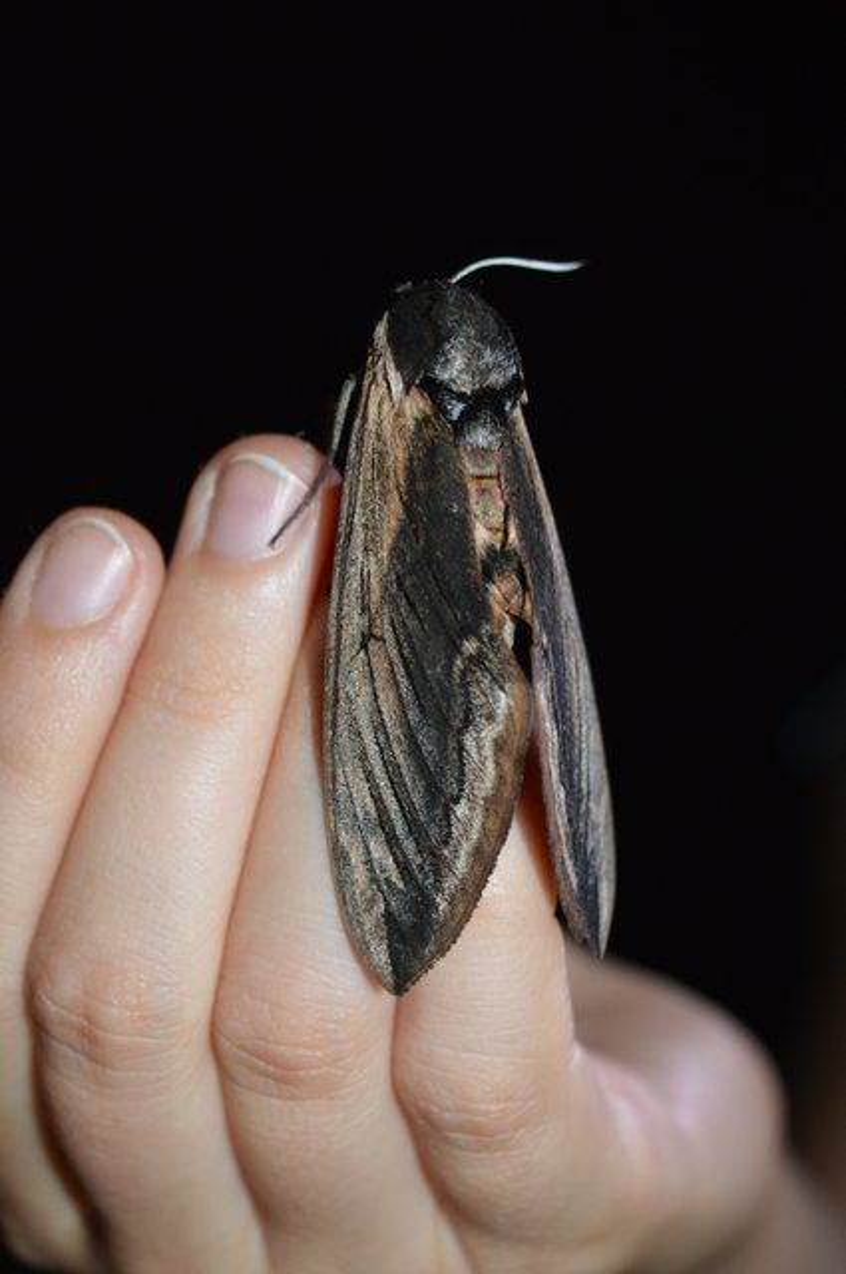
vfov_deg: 31.9
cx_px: 423
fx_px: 2227
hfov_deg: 21.5
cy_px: 637
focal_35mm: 63
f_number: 5
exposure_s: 1/60
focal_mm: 42
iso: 1000
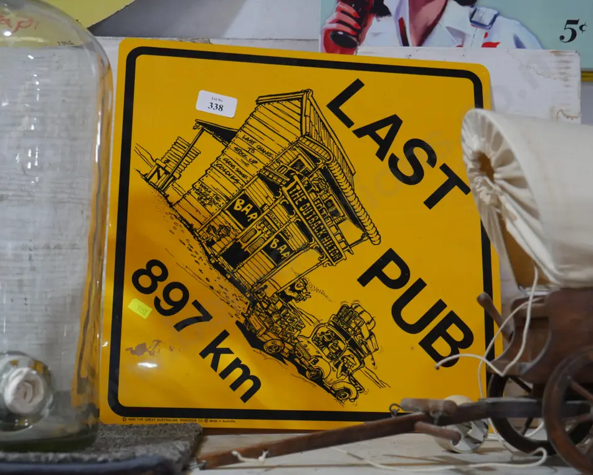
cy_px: 238
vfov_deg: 24.2
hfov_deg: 30.0
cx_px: 313
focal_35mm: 63
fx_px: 1106
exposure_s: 1/60
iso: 1000
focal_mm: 30
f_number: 5.4
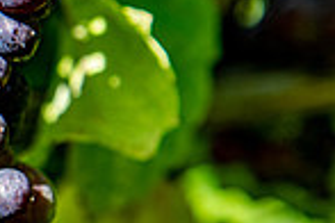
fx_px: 1656
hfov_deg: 10.7
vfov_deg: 7.7
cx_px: -317
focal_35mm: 178
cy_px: 117
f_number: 5.6
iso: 160
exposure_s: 1/500
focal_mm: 45
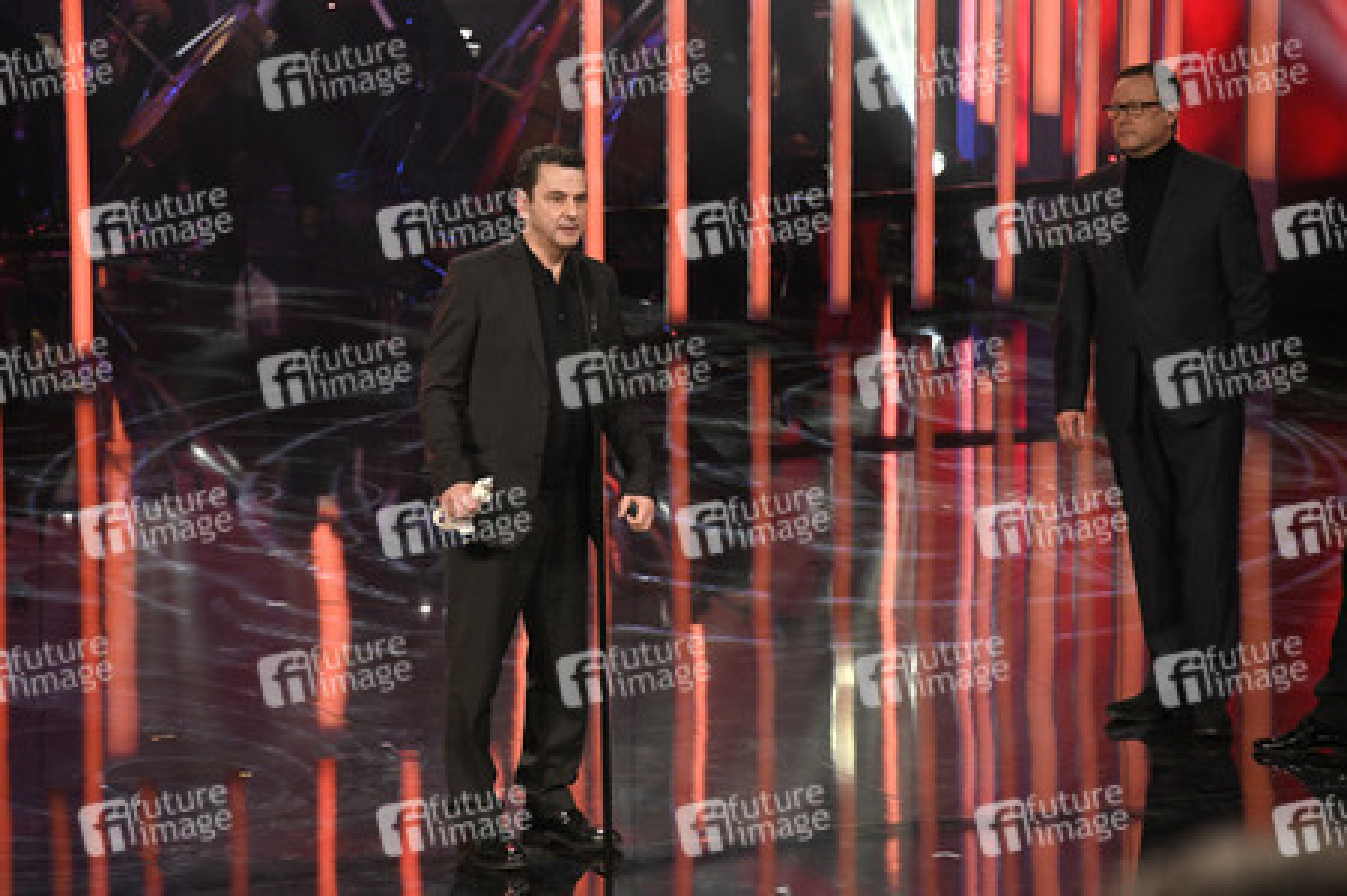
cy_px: 448
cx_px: 674
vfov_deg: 7.2
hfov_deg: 10.8
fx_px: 7104
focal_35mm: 190
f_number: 6.3
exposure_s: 1/160
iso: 3200
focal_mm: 190
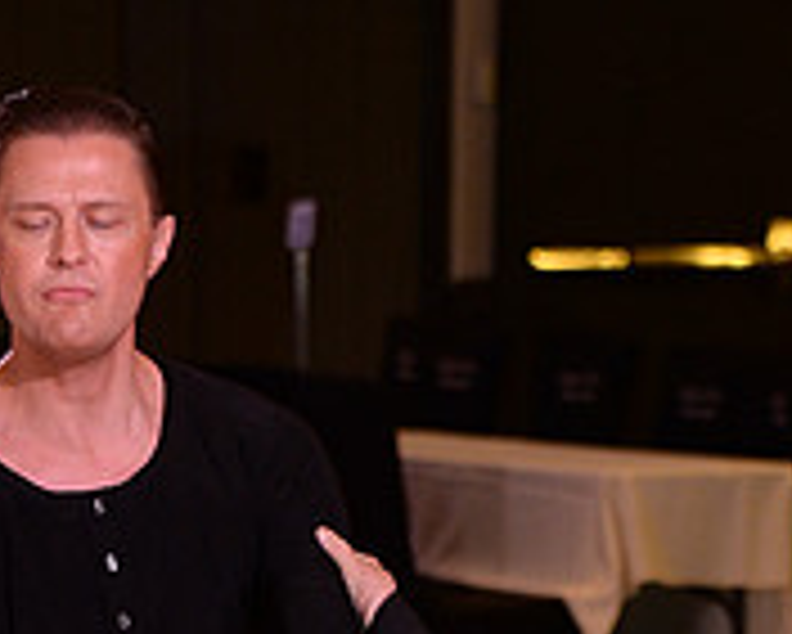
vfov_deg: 4.2
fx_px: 8678
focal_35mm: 370
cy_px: 940
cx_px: 169
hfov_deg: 5.2
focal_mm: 120
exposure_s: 1/250
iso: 2000
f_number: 5
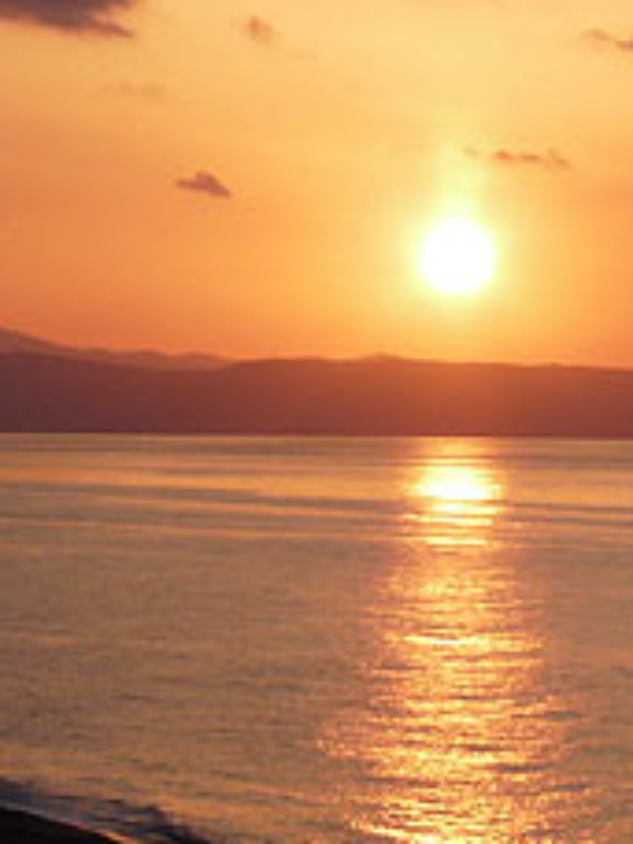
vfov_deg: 8.3
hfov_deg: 6.2
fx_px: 5778
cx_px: 733
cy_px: 548
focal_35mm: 237
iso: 100
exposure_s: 1/250
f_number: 5.6
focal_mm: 12.4
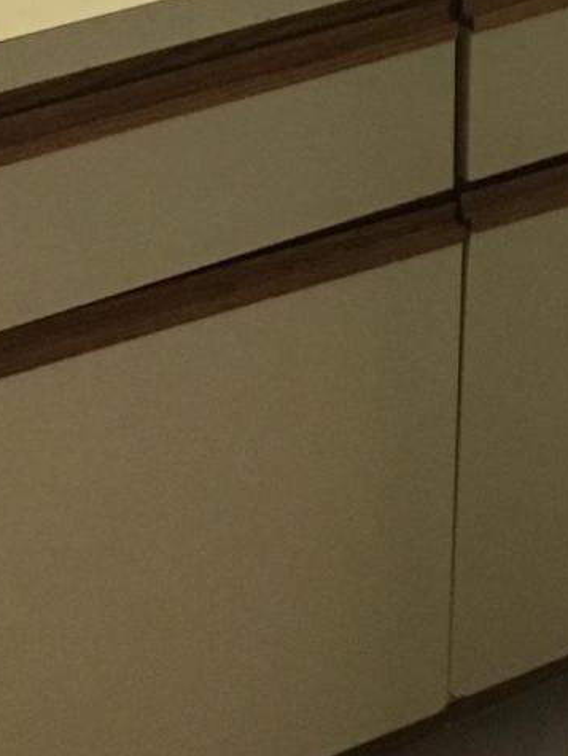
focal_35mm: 122
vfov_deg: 15.3
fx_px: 2666
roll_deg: +1.1
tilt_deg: -19.3
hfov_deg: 12.2
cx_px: 356
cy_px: -248
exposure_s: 1/30
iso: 160
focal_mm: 4.15
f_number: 2.2
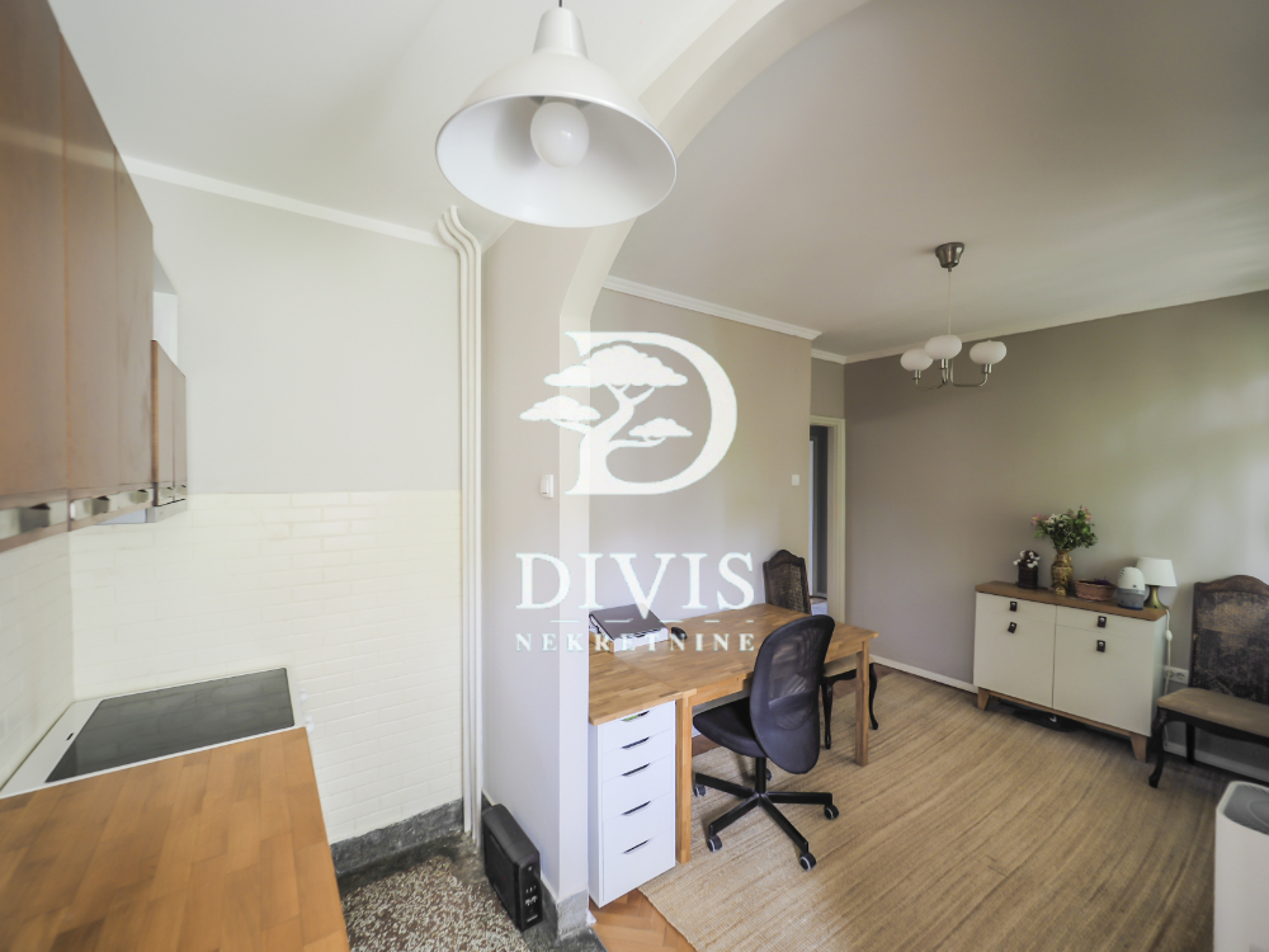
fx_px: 513
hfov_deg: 102.1
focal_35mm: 14
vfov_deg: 85.7
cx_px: 634
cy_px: 476
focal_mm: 7
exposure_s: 1/6
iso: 200
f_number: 2.8
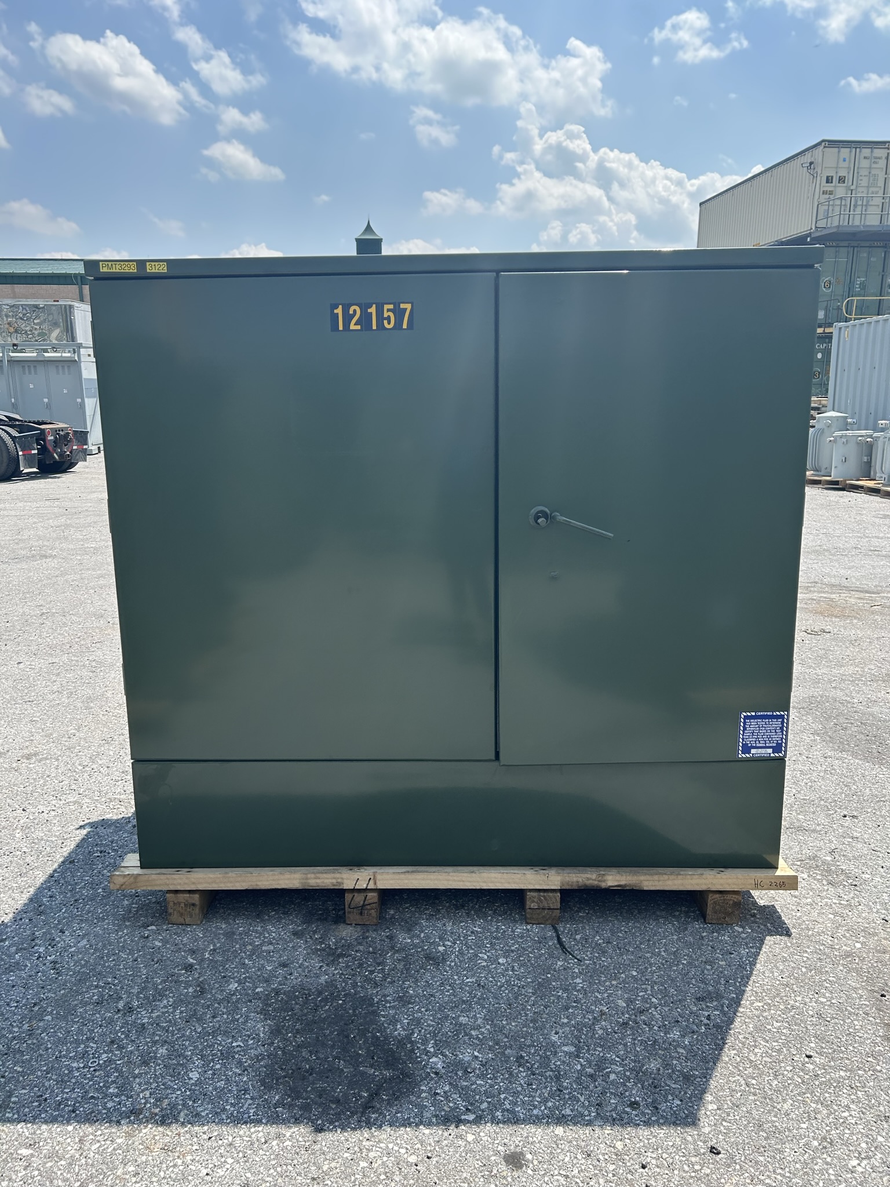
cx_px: 445
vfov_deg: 67.3
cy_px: 594
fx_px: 891
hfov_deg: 53.1
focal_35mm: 26
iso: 50
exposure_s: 1/2252
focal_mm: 5.7
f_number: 1.5
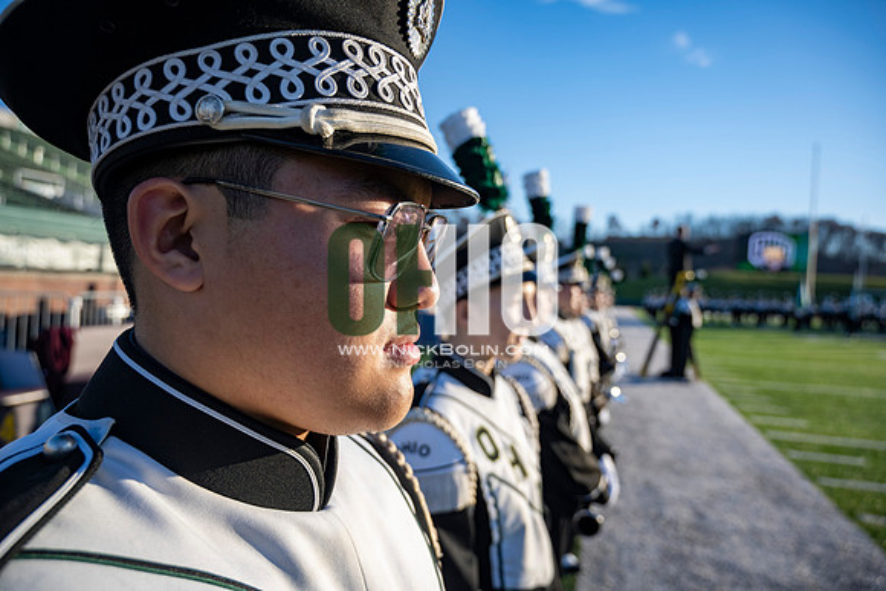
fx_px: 591
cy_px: 296
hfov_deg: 73.7
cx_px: 443
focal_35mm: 24
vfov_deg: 53.2
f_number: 4
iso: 160
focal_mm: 24
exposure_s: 1/800
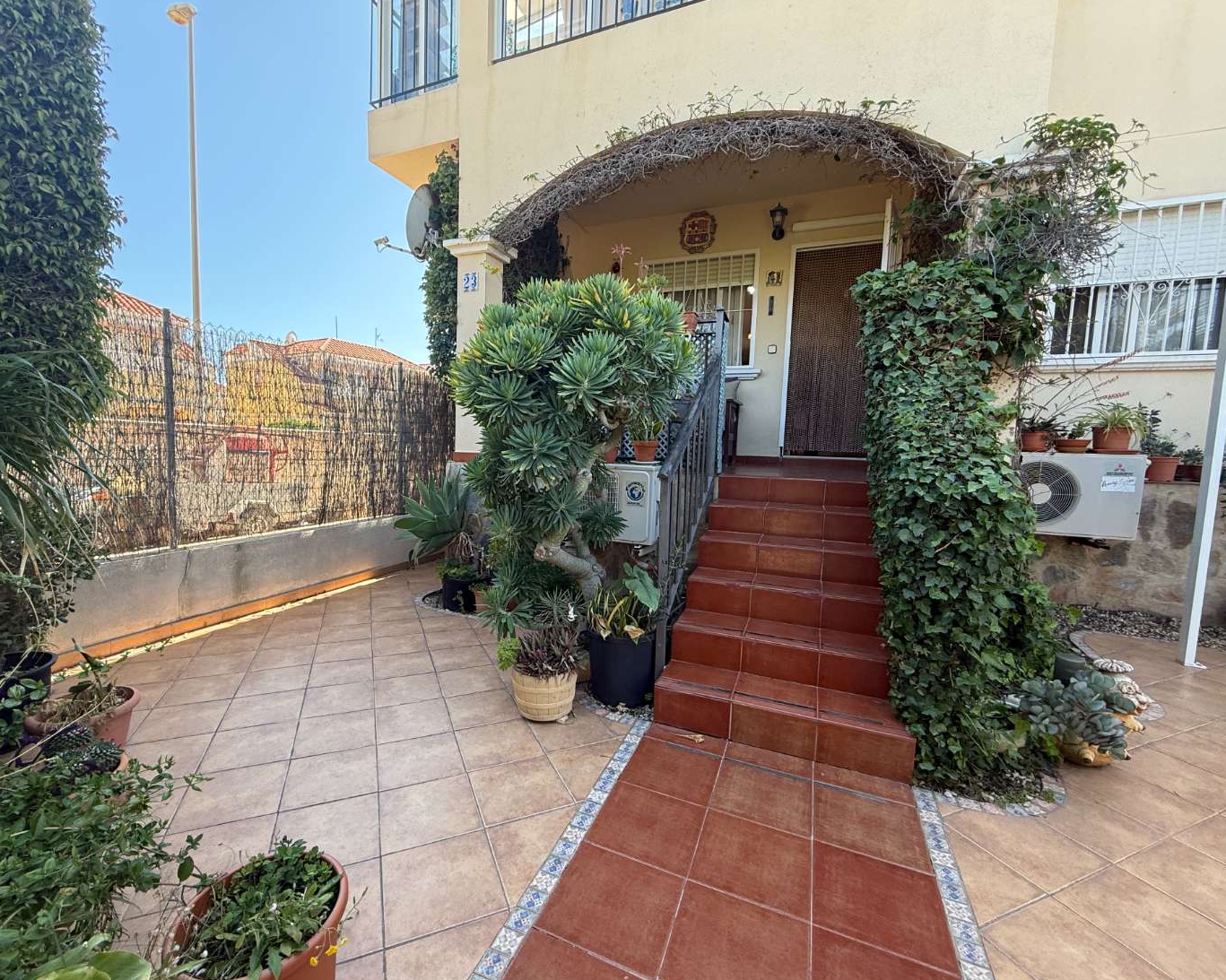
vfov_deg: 84.0
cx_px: 574
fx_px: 544
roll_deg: -1.5
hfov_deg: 96.7
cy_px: 492
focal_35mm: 15
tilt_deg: -4.0
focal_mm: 2.22
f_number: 2.2
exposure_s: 1/239
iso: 64
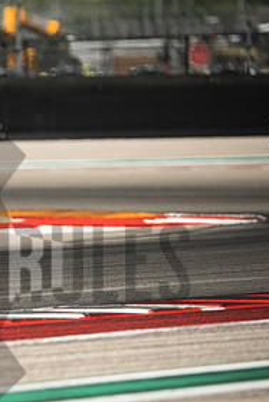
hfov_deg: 2.2
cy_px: 265
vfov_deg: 3.3
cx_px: -114
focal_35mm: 622
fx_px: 6962
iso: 160
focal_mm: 200
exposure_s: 1/2000
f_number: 2.5
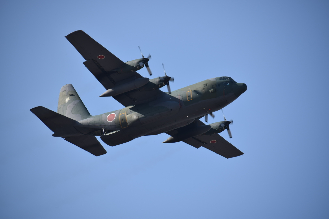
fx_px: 2604
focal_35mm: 285
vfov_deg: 4.8
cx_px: 164
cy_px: 110
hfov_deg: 7.2
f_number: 5.3
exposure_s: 1/500
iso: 100
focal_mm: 190
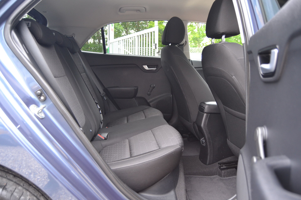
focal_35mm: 27
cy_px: 100
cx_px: 150
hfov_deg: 67.4
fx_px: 226
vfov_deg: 47.9
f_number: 3.5
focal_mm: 18
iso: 560
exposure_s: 1/60
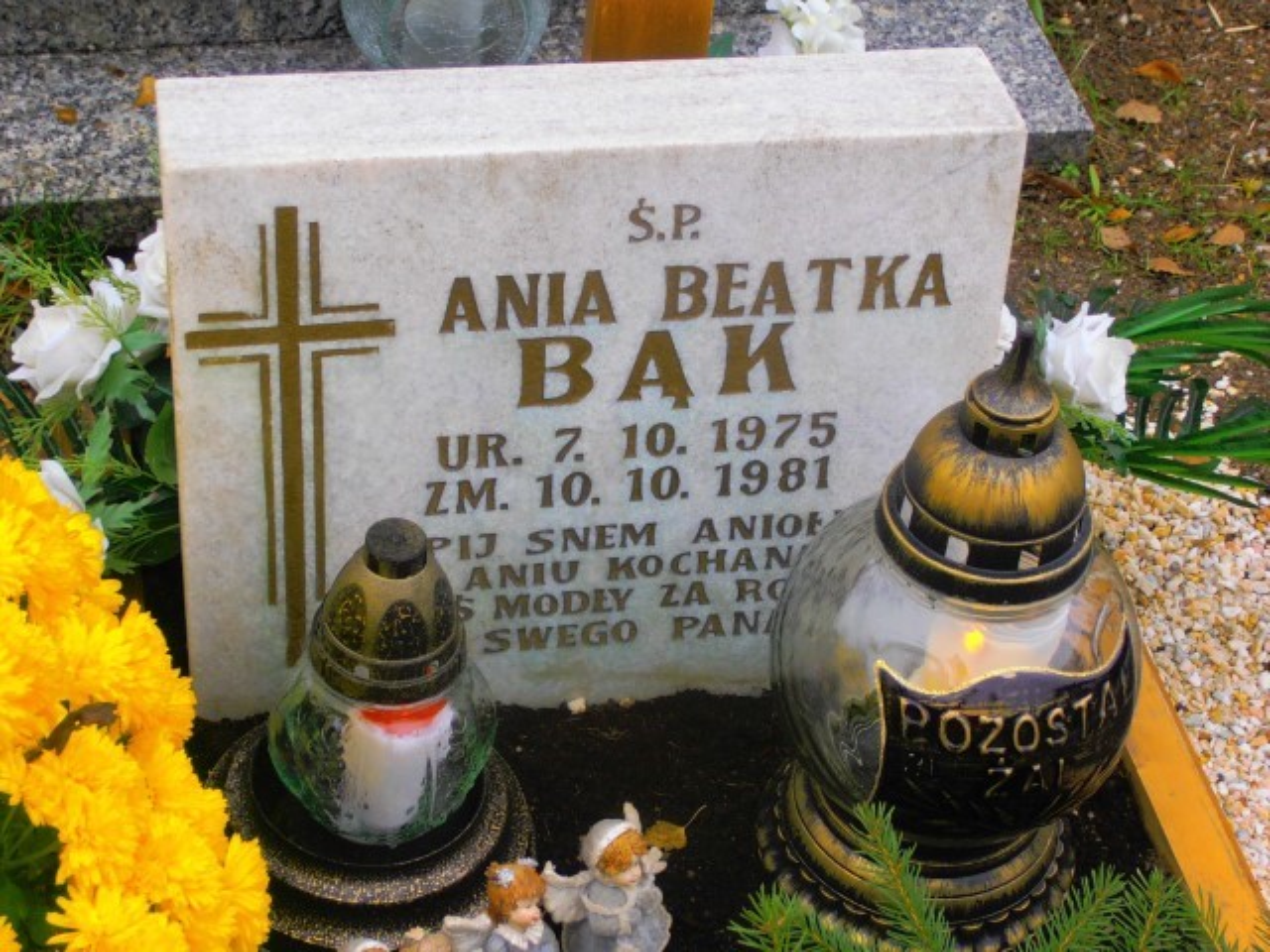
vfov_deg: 16.8
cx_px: 635
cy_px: 476
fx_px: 3229
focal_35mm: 88
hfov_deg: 22.3
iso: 100
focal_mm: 15.51
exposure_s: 1/60
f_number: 5.1
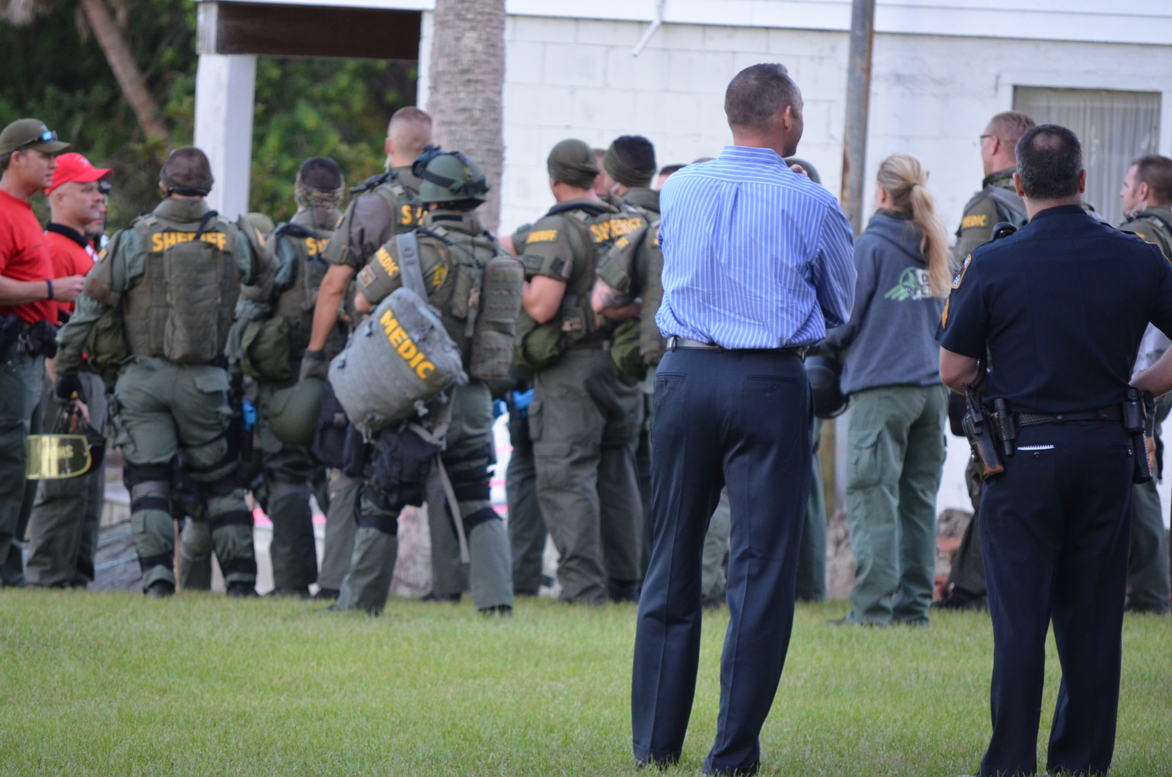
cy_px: 388
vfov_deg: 4.6
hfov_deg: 6.9
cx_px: 586
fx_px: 9746
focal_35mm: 300
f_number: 5.6
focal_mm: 200
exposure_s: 1/125
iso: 1100
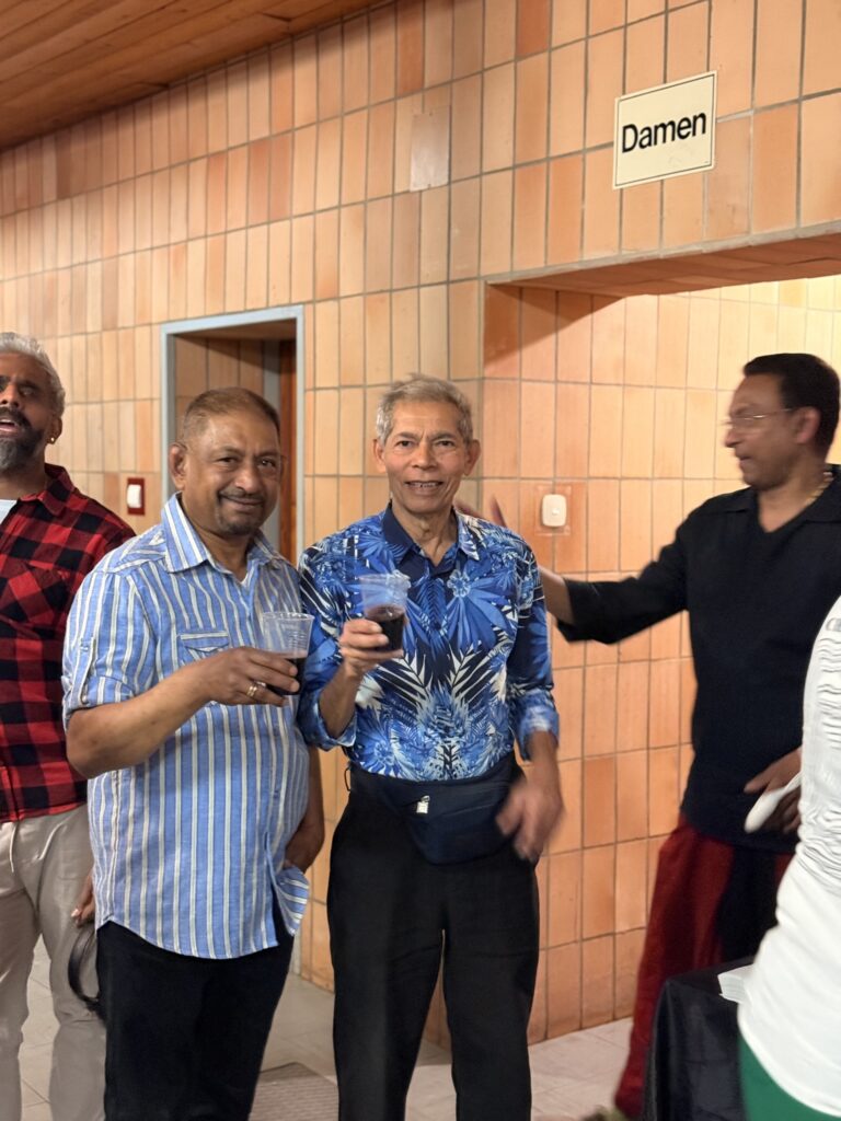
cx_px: 420
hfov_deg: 30.3
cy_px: 560
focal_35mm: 48
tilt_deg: -3.7
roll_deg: -0.5
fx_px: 1555
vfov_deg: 39.7
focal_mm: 6.76
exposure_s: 1/25
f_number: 1.78
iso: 500
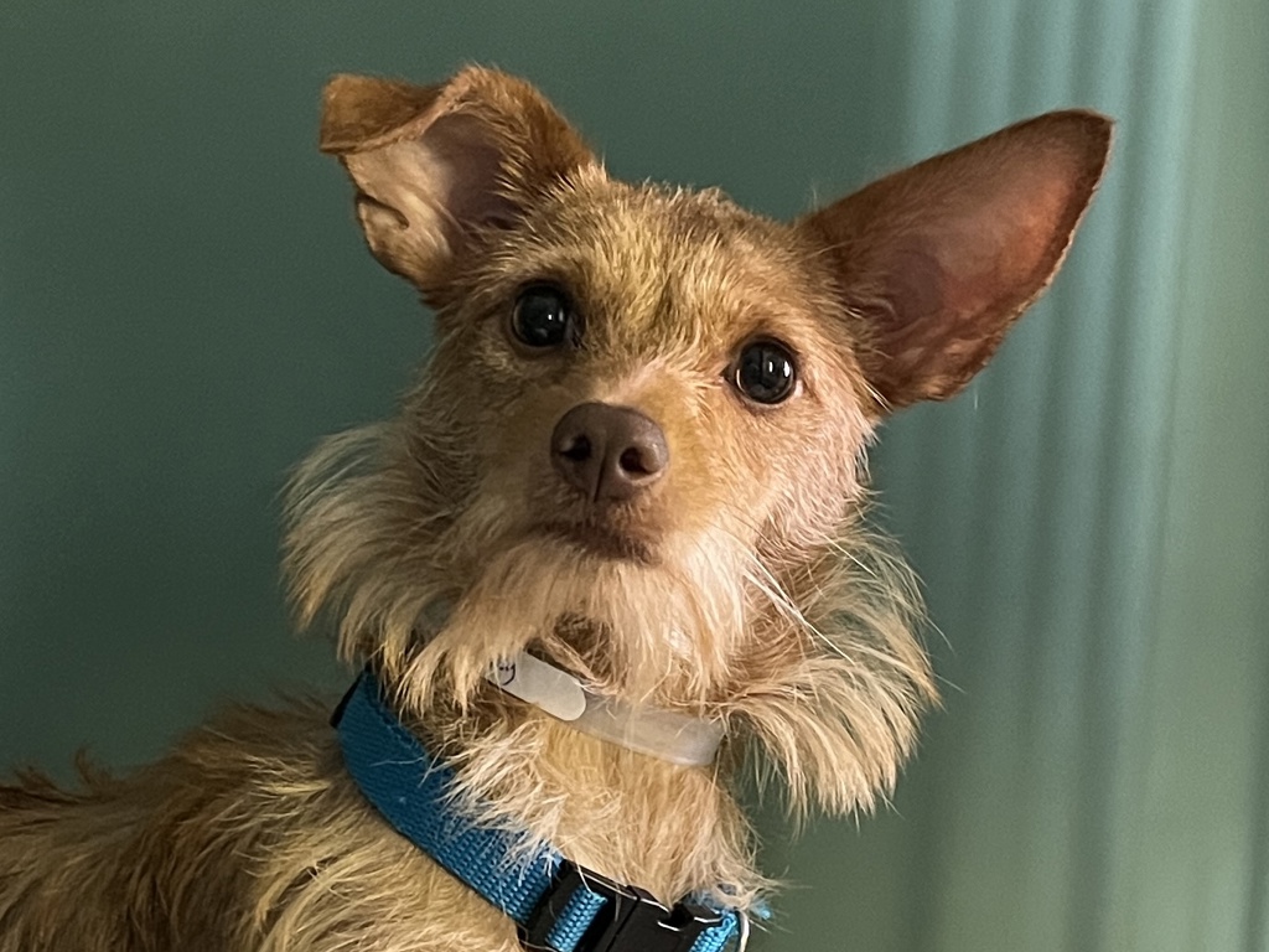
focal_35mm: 26
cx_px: 634
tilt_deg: -0.5
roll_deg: -4.4
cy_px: 476
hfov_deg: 67.3
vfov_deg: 53.1
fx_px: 953
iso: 640
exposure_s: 1/40
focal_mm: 5.1
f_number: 1.6
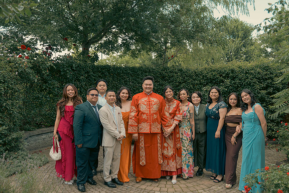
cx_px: 144
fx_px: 265
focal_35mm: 33
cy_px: 96
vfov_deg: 40.0
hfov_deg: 57.2
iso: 320
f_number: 5.6
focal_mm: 33
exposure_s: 1/160
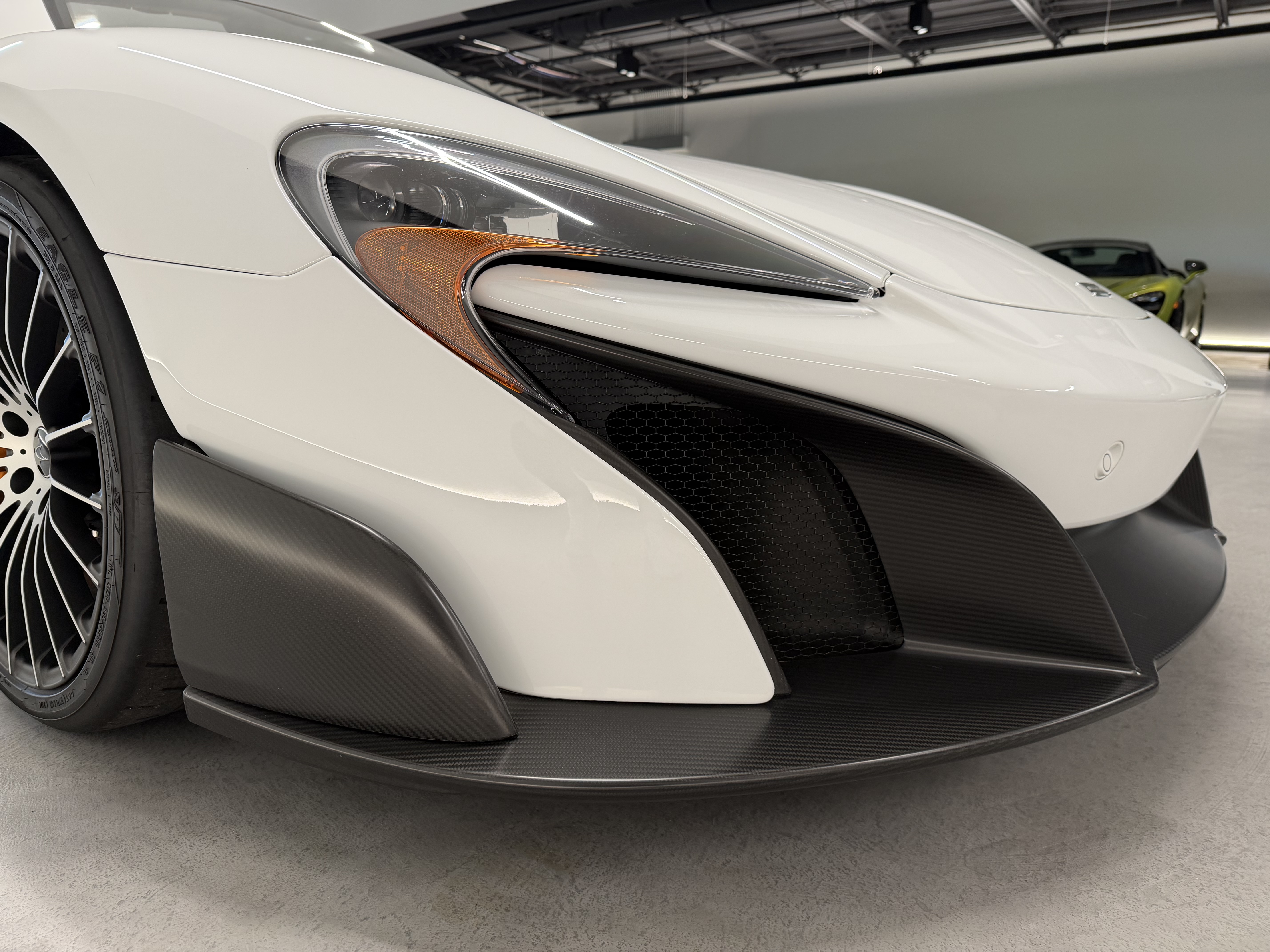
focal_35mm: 24
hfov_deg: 71.6
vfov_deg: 56.8
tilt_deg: -10.9
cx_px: 635
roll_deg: -1.2
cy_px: 476
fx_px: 881
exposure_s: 1/60
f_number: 1.78
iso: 125
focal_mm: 6.76
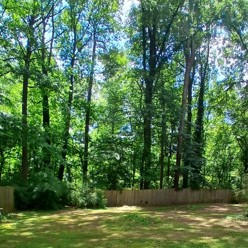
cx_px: 142
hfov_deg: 62.6
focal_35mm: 25
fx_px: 203
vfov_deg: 58.7
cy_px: 193
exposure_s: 1/169
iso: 50
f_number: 2.2
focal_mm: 1.4
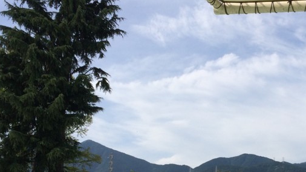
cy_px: 164
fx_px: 519
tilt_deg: +2.4
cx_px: 233
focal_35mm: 64
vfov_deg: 18.4
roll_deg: -0.5
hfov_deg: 32.2
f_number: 2.2
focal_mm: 4.15
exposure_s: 1/3165
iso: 32
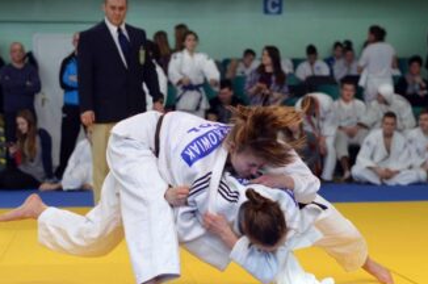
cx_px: 242
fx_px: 1092
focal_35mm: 92
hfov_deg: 22.2
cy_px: 164
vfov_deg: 14.8
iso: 1000
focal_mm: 50
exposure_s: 1/1250
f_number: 2.5
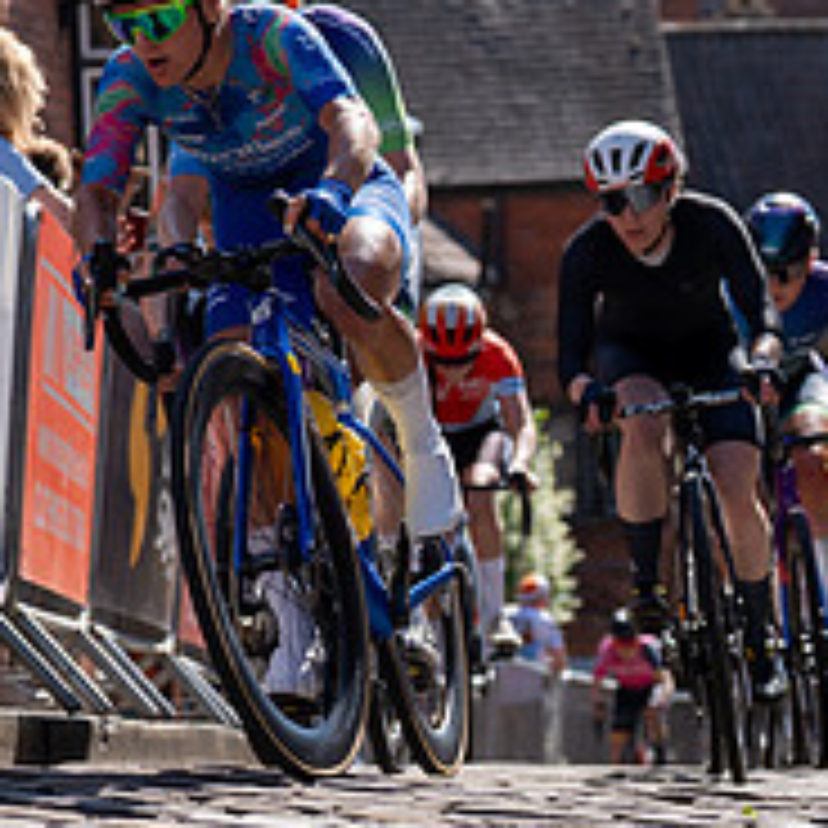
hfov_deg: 9.3
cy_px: 344
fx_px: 5088
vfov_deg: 9.3
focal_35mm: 188
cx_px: 216
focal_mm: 70
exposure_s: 1/1000
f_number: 3.5
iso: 100
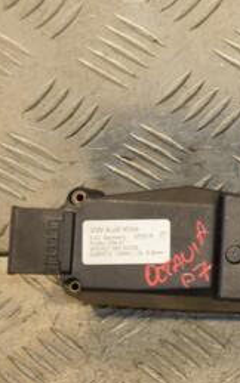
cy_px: 143
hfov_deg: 7.5
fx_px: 1778
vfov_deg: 12.3
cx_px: 393
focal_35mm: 170
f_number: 4.8
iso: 800
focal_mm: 48
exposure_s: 1/160
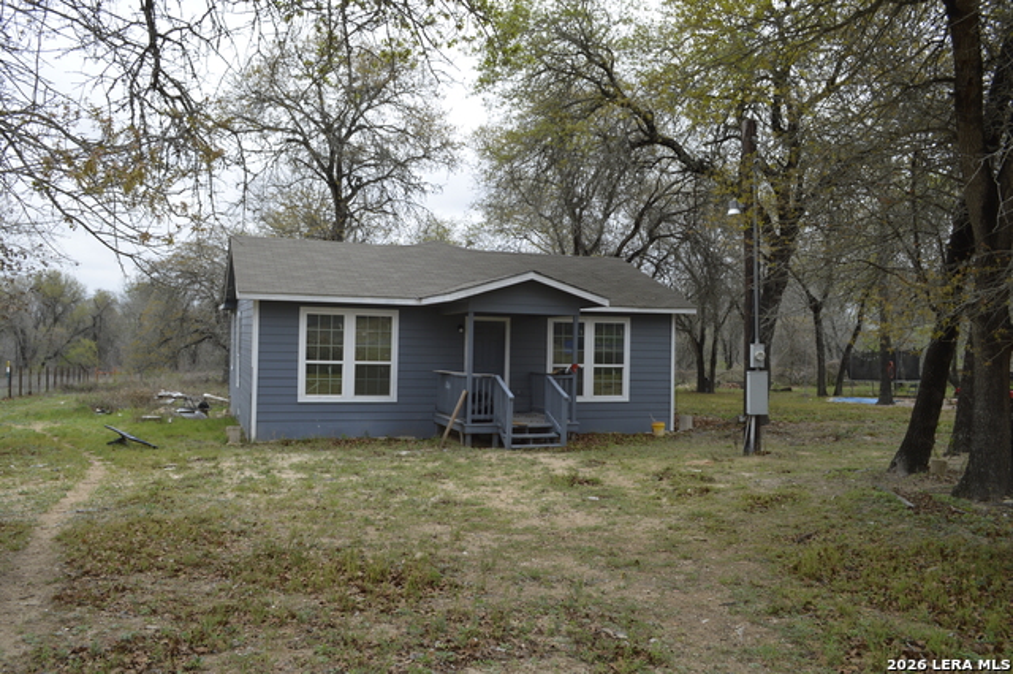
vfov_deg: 43.6
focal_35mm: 30
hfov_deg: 62.0
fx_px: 844
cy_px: 337
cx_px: 506
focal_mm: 20
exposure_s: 1/200
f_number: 7.1
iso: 100
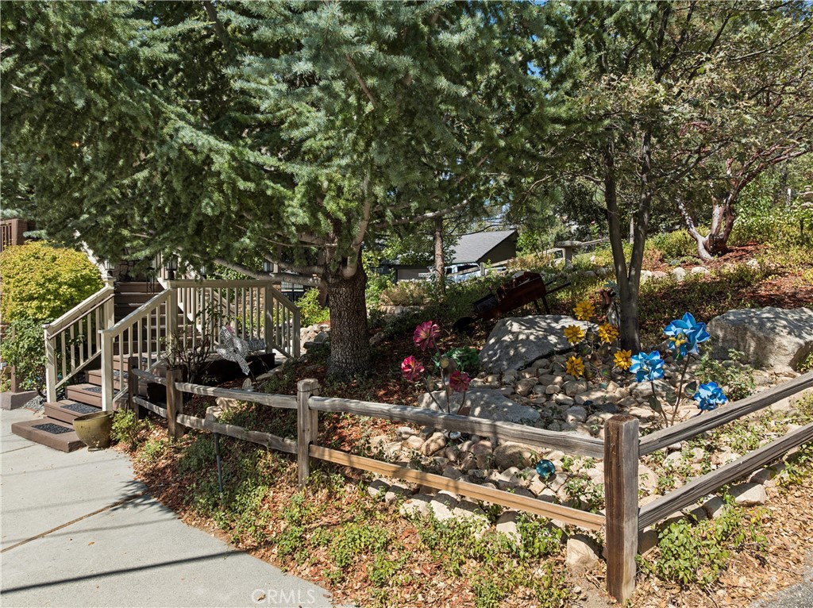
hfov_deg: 71.6
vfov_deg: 56.7
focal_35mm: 24
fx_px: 563
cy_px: 304
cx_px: 406
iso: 100
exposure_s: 1/60
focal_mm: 12.3
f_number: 2.8
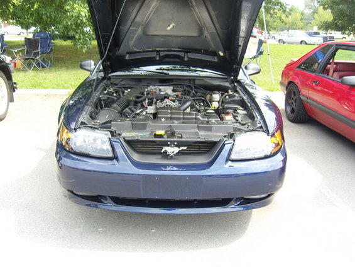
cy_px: 134
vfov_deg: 41.8
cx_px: 178
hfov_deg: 53.9
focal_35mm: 34
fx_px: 349
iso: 80
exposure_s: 1/200
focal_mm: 7.3
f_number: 2.8
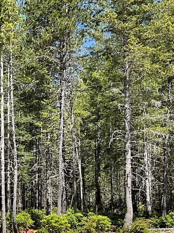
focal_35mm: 83
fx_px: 556
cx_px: -74
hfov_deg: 16.4
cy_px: 209
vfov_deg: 23.0
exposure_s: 1/1342
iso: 16
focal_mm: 3
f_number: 1.8
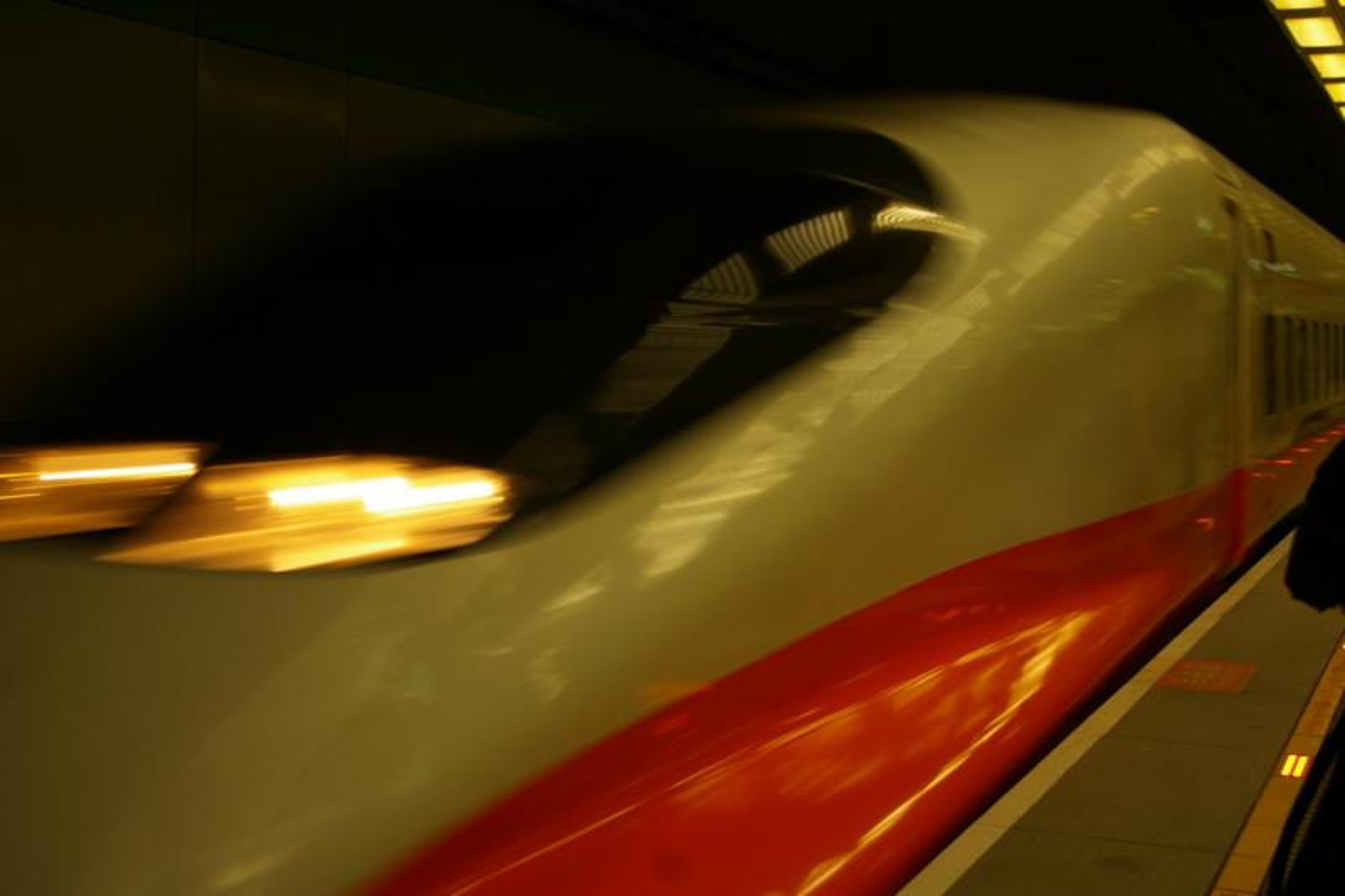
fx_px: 1849
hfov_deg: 40.0
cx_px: 672
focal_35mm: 50
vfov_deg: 27.2
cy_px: 448
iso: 200
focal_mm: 33
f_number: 4
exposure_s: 1/20
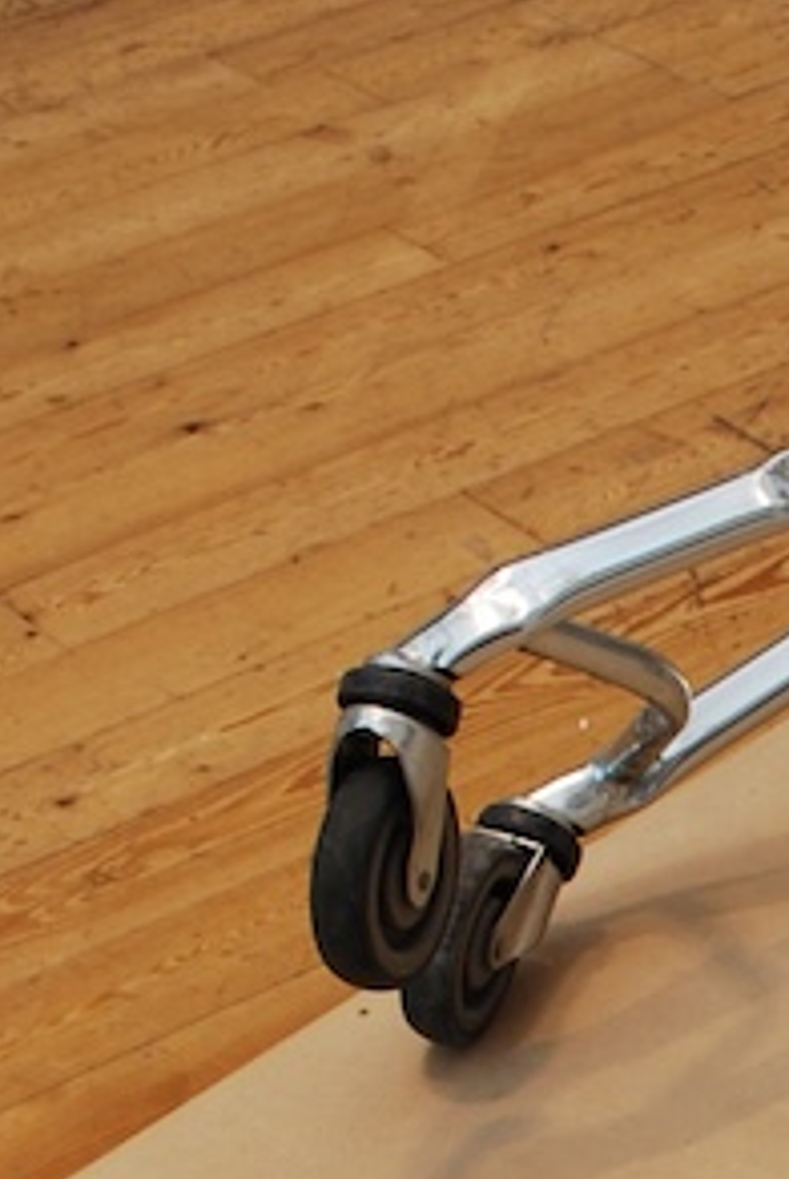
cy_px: 1410
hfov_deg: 12.0
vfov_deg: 17.8
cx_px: 1202
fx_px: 3575
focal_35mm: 109
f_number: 5
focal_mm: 18
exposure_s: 1/100
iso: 200
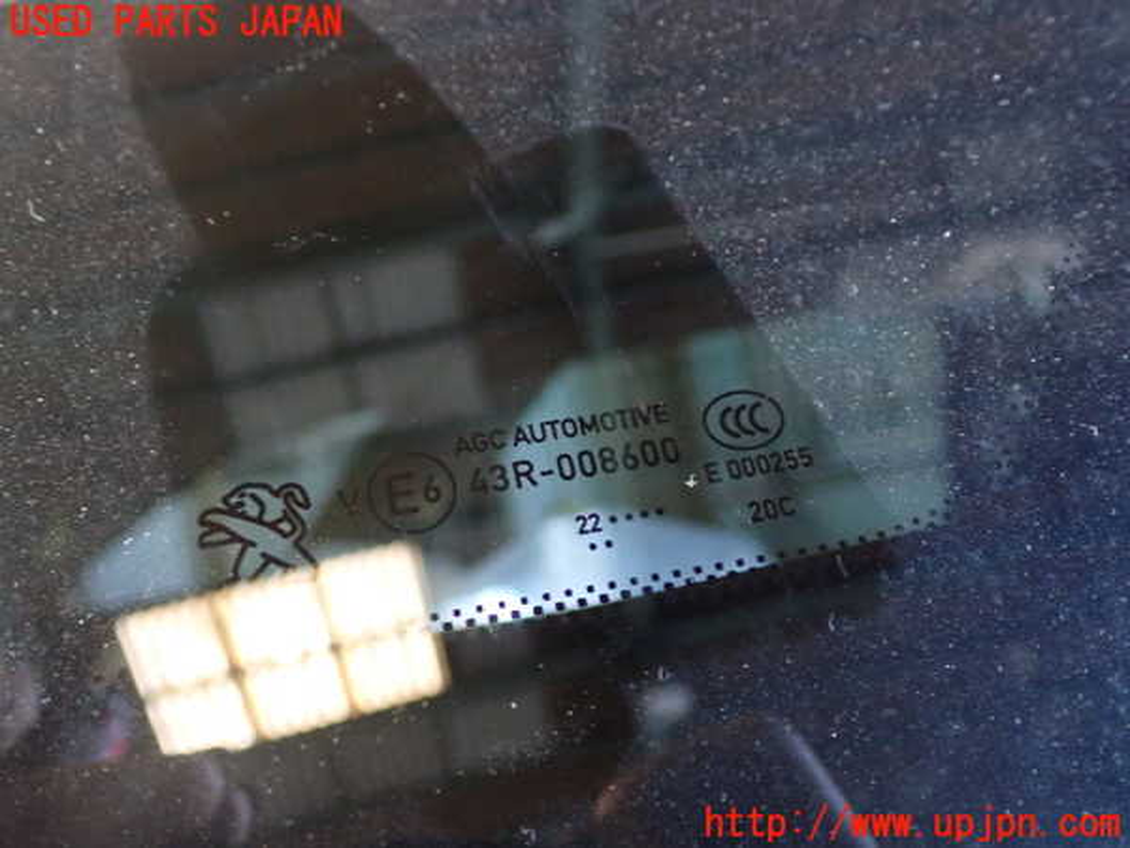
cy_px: 424
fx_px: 1240
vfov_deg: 37.7
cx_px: 565
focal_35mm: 38
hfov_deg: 49.0
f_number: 2.7
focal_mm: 6.83
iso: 800
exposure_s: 1/10
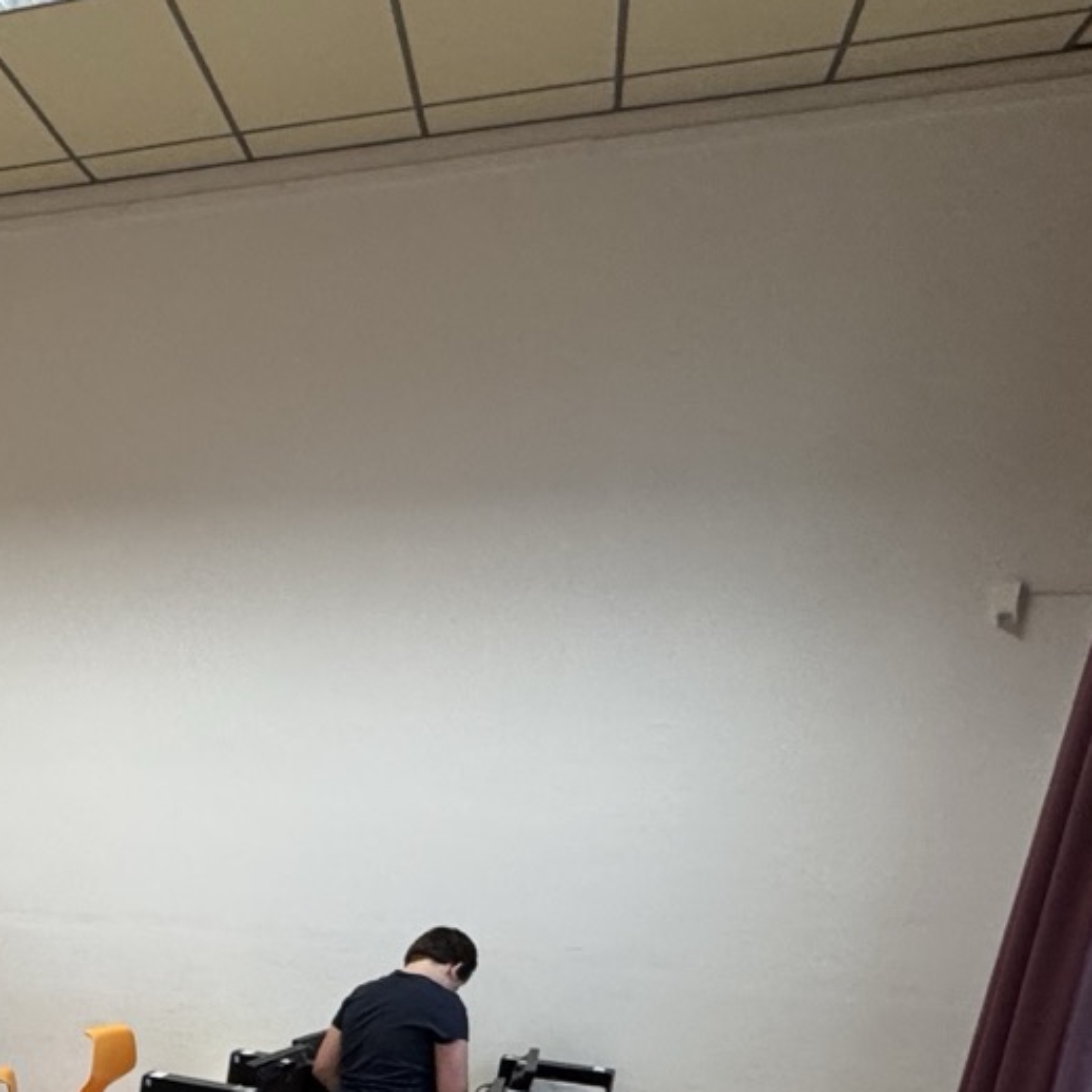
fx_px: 1535
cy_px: 1147
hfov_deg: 31.4
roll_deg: -1.9
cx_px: -287
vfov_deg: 34.7
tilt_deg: -14.8
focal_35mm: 43
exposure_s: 1/100
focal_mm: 2.22
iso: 250
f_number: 2.2
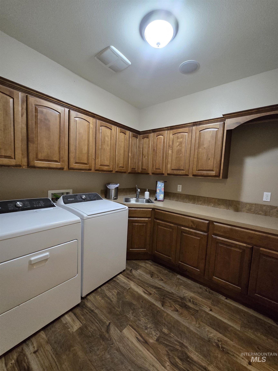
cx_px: 139
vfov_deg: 106.2
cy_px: 186
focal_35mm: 13
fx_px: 139
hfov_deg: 89.9
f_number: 2.2
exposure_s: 1/60
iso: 800
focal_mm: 2.2
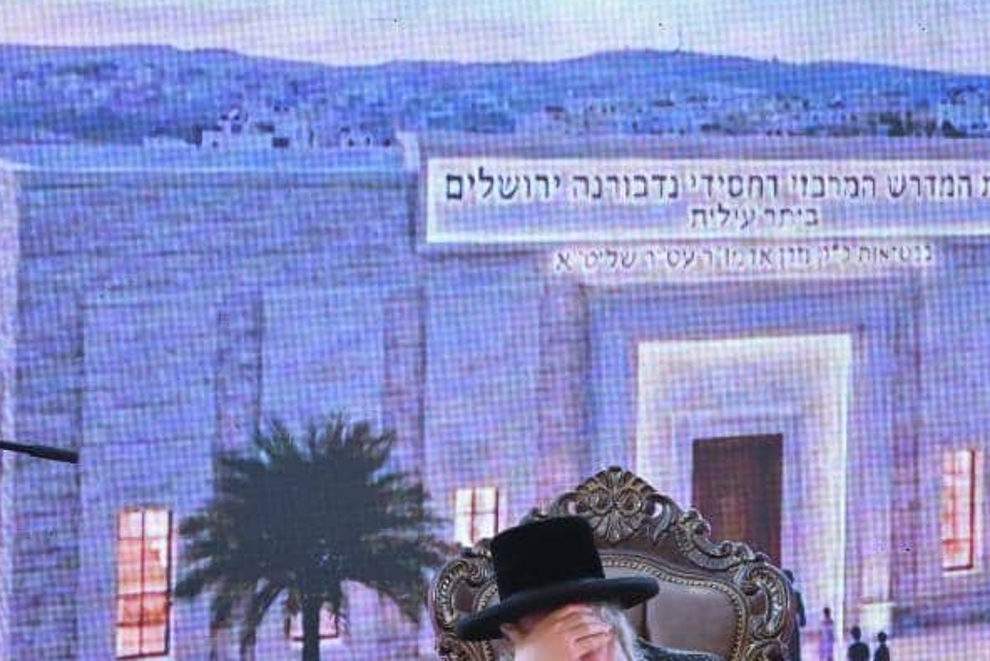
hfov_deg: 9.1
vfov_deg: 6.1
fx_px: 6189
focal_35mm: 225
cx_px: 605
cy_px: 563
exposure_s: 1/200
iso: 640
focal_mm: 87
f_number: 4
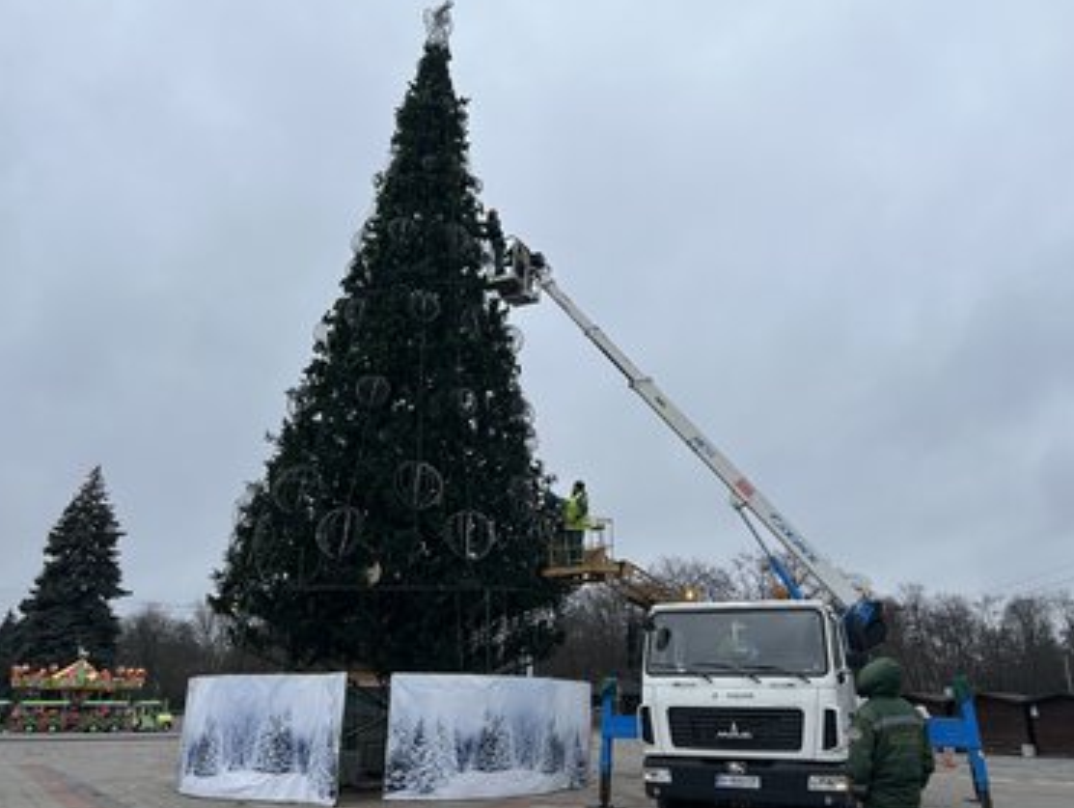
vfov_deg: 49.8
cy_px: 408
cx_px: 553
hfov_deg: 63.4
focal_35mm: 28
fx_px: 870
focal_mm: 5.7
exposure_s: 1/965
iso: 50
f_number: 1.5
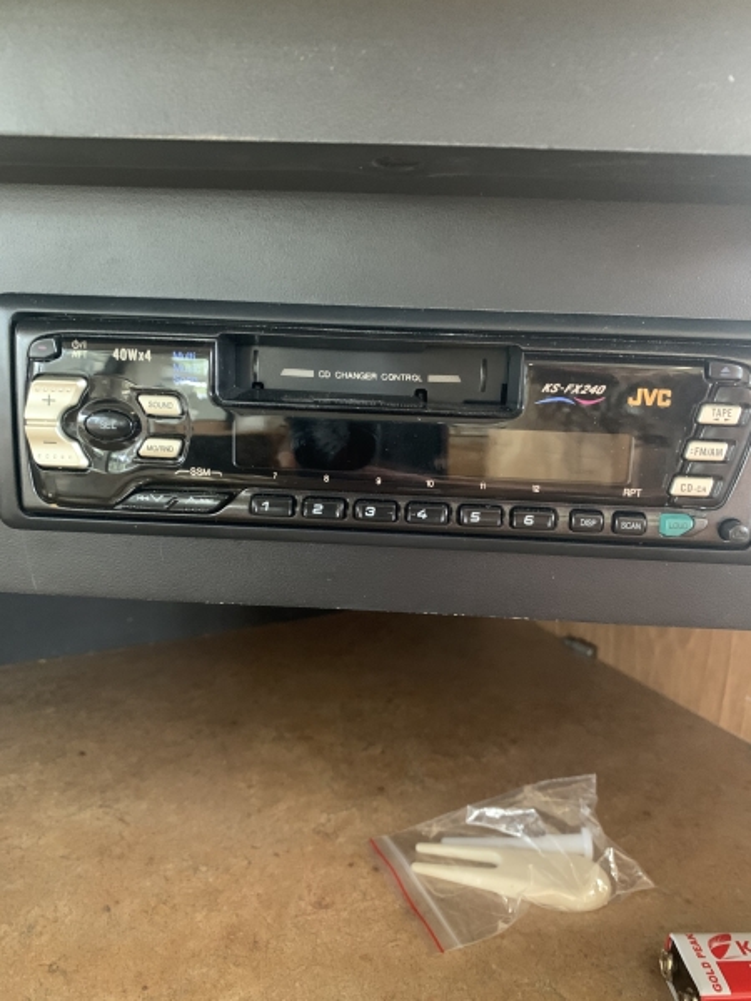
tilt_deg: -12.0
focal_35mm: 26
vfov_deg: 67.3
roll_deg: -3.1
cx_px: 376
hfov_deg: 53.1
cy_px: 500
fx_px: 752
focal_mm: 4.25
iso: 640
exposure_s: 1/30
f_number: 1.8
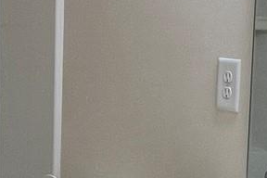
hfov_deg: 21.1
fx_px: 712
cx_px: 190
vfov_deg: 14.2
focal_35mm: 96
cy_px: 134
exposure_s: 1/120
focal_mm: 1.57
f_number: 1.8
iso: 100
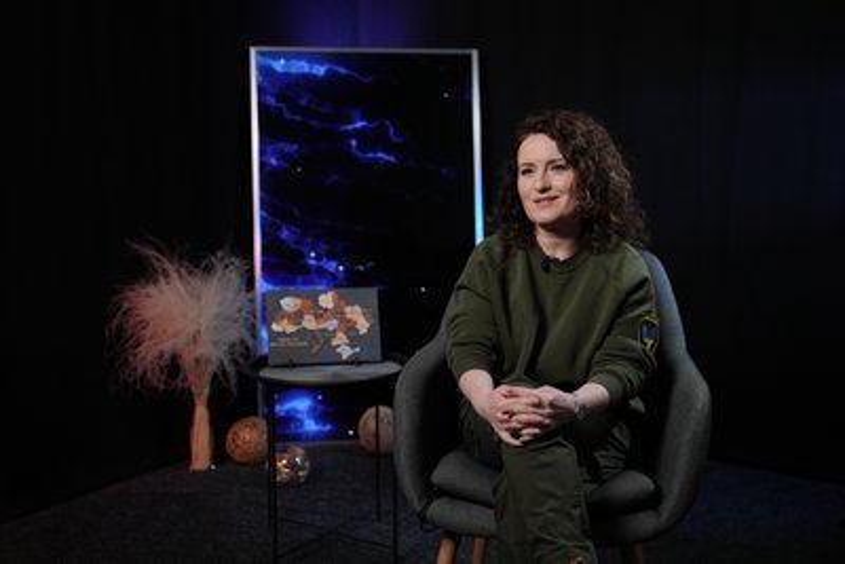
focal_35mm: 43
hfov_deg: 45.4
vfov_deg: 31.2
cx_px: 422
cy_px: 282
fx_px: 1010
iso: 1000
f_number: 2.8
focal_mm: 43
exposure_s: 1/250
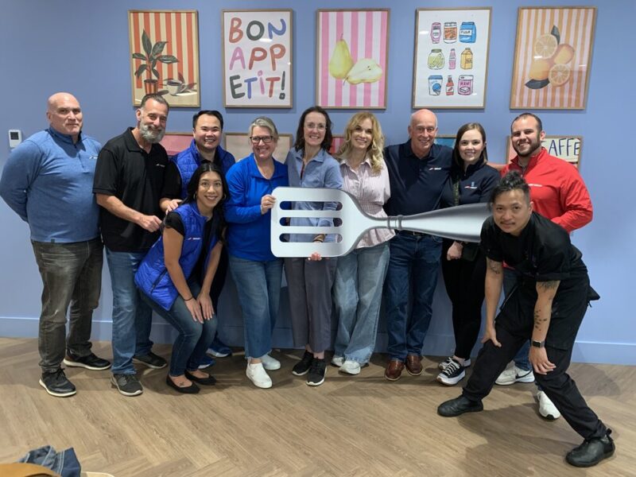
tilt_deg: -11.2
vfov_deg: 53.1
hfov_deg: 67.3
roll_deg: -0.6
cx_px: 318
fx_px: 478
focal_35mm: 26
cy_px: 238
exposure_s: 1/40
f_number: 1.8
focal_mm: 4.25
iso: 400
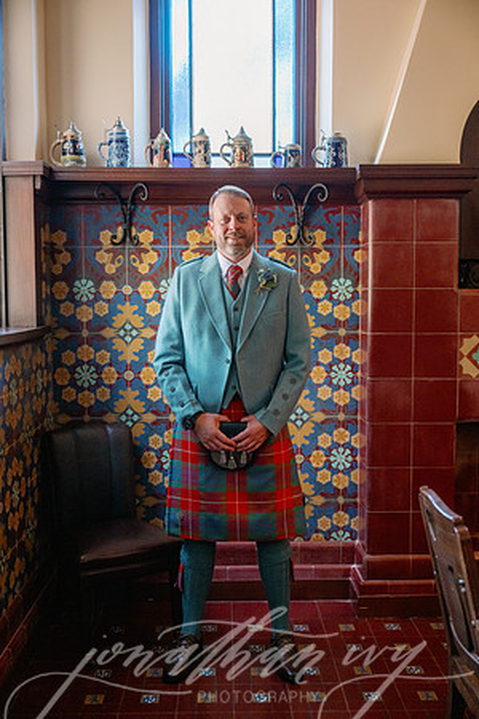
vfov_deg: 49.6
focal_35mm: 39
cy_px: 360
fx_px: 778
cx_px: 240
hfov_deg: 34.2
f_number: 2.8
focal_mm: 39
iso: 1250
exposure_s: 1/160
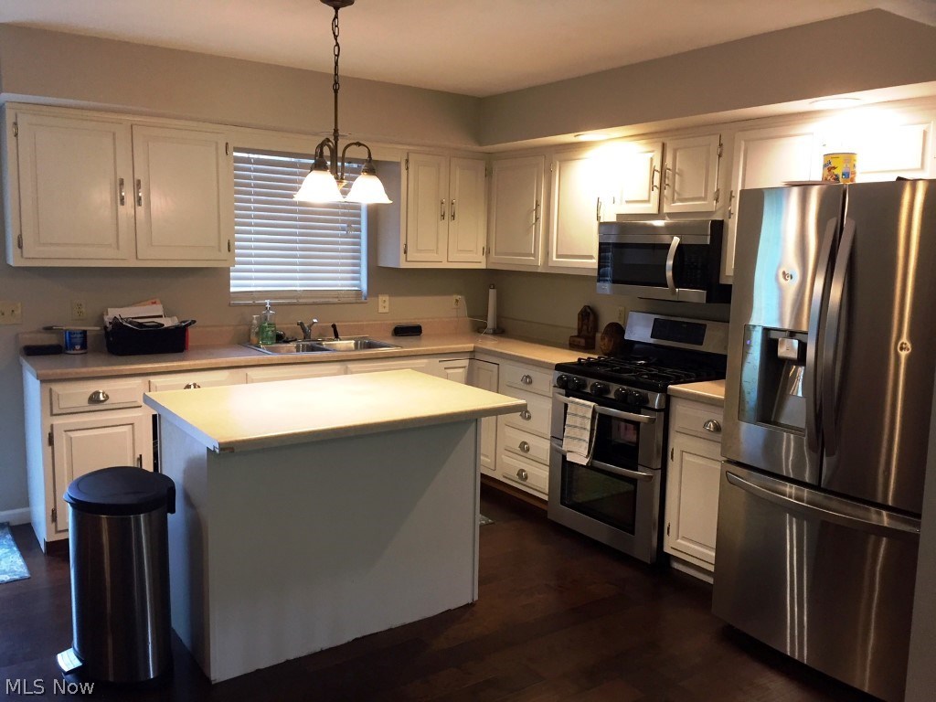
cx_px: 468
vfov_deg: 48.2
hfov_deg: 61.7
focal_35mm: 29
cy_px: 351
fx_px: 784
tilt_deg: -8.3
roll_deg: -2.8
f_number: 2.2
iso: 100
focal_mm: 4.15
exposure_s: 1/30
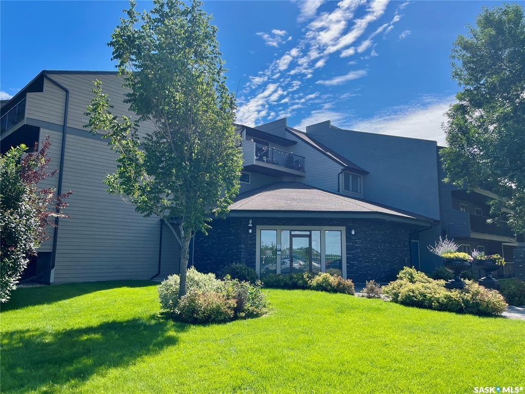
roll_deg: -0.2
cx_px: 262
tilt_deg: +8.3
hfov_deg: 67.3
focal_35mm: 26
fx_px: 394
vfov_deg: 53.1
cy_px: 197
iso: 50
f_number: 1.6
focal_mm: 5.1
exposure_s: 1/2825
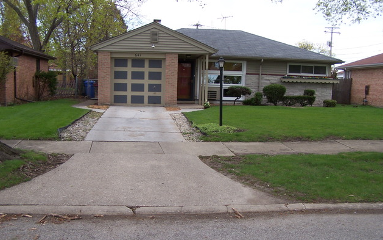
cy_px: 139
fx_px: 428
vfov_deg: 31.2
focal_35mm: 41
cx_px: 191
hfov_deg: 48.2
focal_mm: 6.3
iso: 80
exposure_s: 1/500
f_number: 2.8
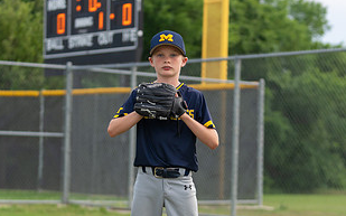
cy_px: 149
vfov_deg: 9.8
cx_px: 176
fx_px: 1263
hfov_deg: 15.6
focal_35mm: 134
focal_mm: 70
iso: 200
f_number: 2.8
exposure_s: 1/320
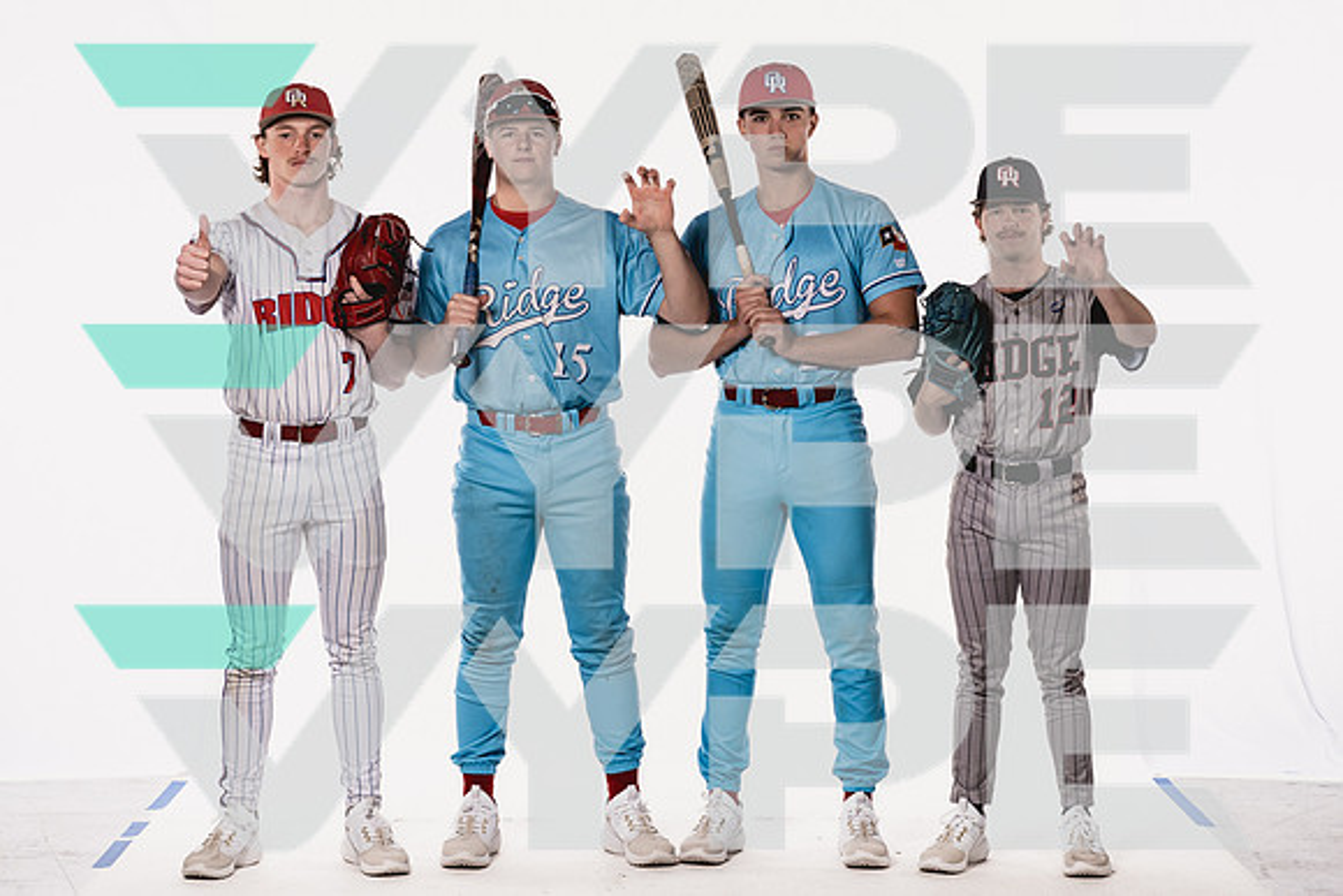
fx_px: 3166
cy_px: 442
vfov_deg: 16.1
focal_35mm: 85
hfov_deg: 23.9
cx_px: 622
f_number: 8
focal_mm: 70
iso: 800
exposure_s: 1/250
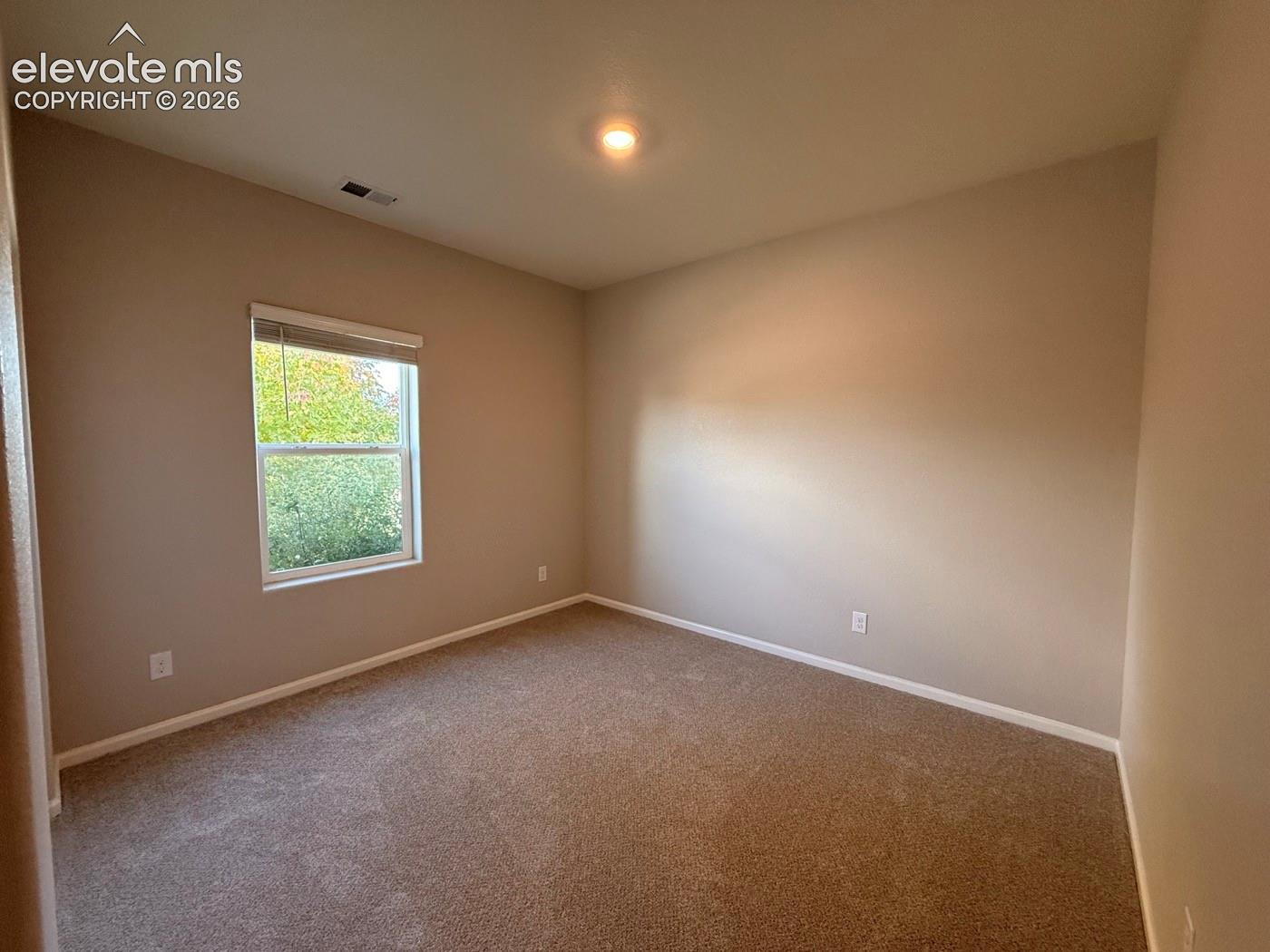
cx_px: 635
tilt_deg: -2.7
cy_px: 476
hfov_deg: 102.1
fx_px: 514
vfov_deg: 85.7
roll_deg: +0.0
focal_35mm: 14
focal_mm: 2.22
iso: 320
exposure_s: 1/120
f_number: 2.2
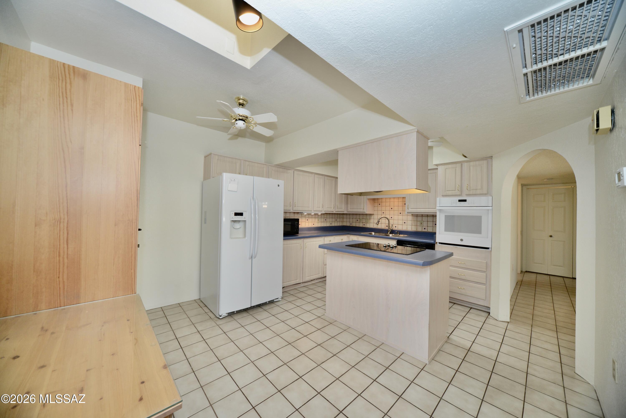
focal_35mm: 12
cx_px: 313
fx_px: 209
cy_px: 209
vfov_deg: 90.0
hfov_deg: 112.6
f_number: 7.1
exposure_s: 1/60
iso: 800
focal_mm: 12
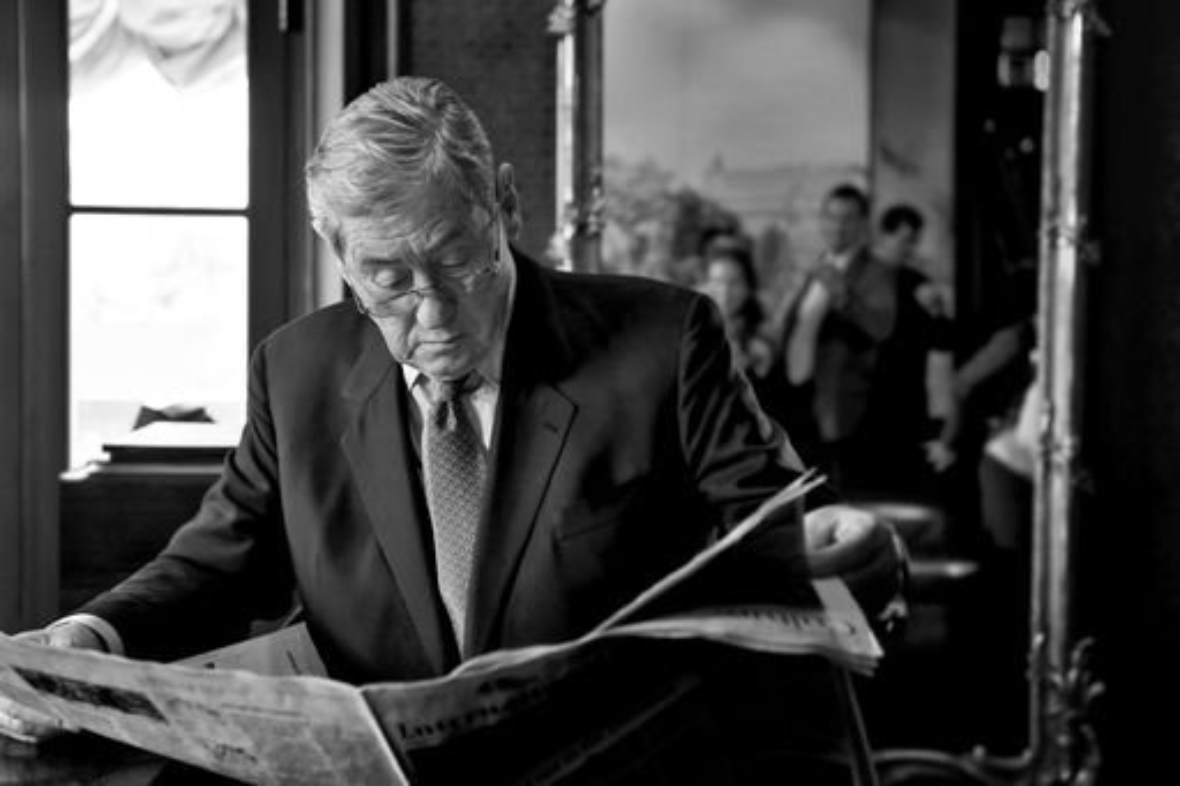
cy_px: 393
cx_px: 590
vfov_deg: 24.2
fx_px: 1835
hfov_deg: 35.7
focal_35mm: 56
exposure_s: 1/80
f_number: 4
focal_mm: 56
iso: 500
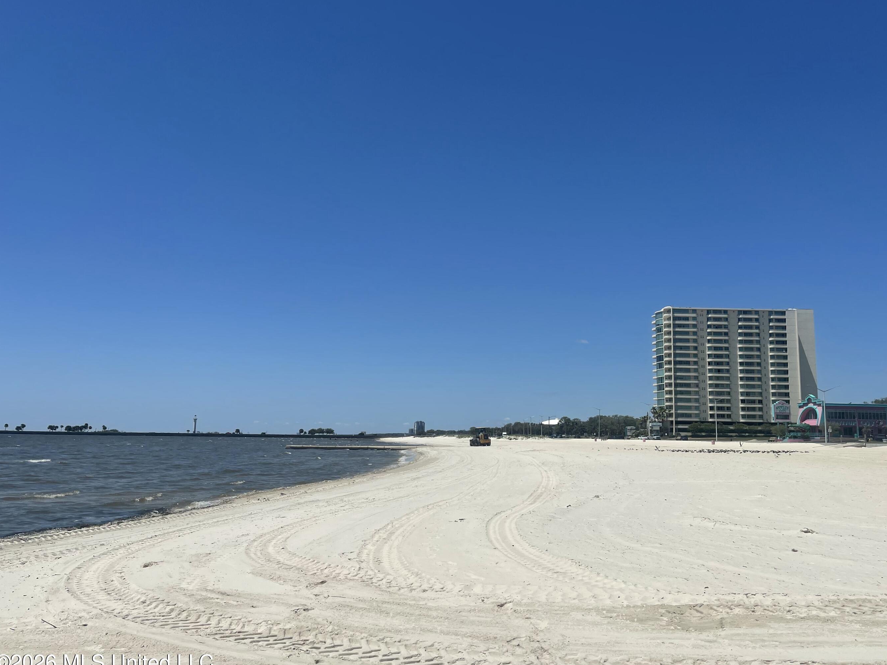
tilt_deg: +8.2
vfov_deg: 49.7
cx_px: 490
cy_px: 324
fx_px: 717
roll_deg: -0.8
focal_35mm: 28
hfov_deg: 63.3
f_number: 1.6
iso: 32
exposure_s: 1/9174
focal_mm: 5.1
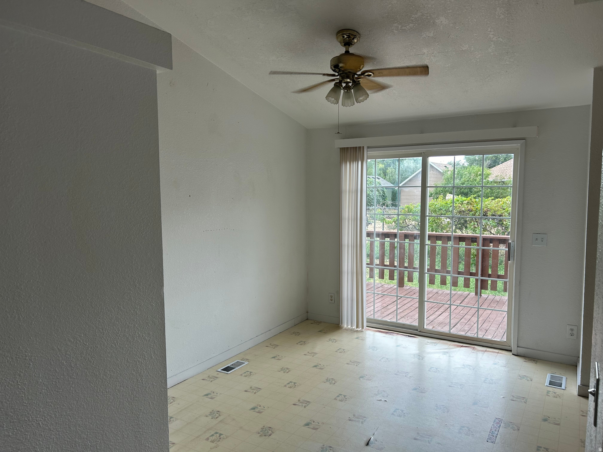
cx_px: 302
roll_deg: +0.0
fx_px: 453
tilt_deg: -5.8
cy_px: 226
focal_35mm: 26
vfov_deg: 53.1
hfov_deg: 67.3
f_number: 1.5
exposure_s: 1/121
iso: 40
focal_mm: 5.7
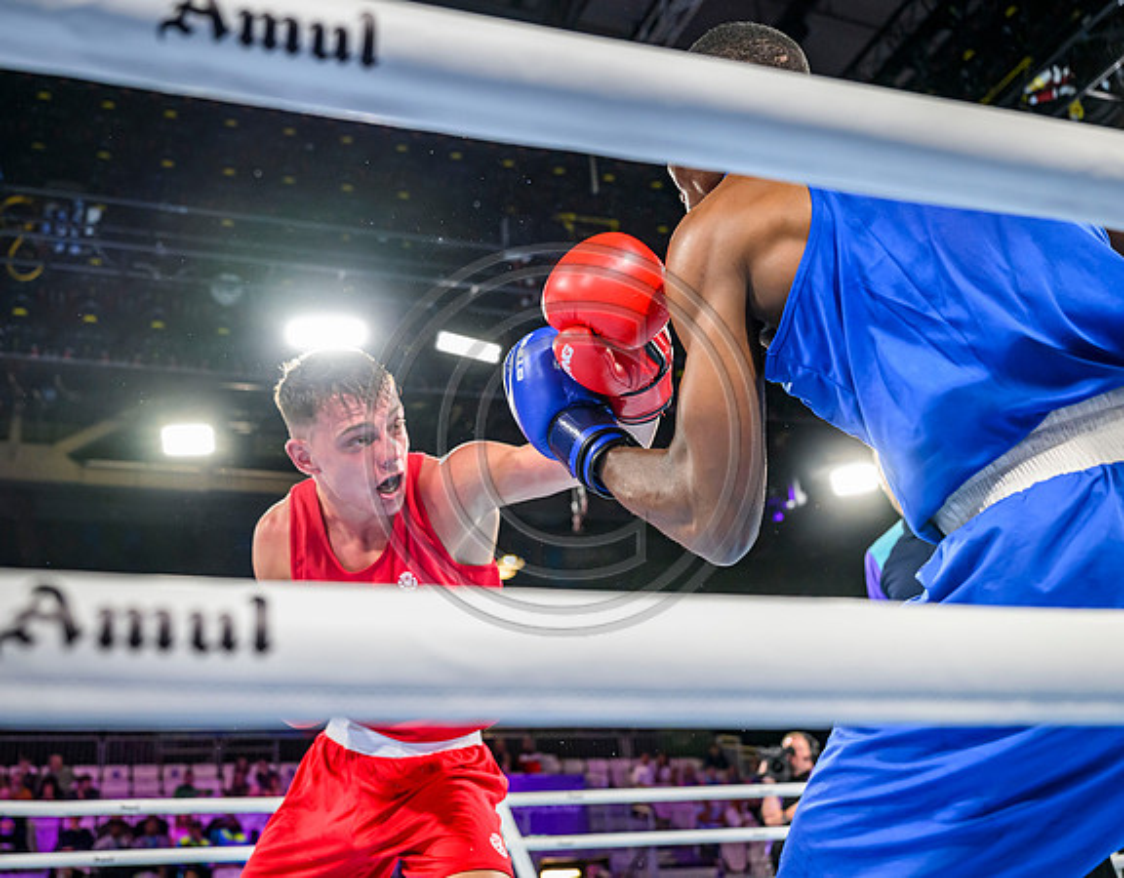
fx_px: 1134
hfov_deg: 52.4
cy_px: 443
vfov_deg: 42.3
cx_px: 461
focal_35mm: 34
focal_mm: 29.5
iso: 2500
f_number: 3.2
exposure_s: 1/1600
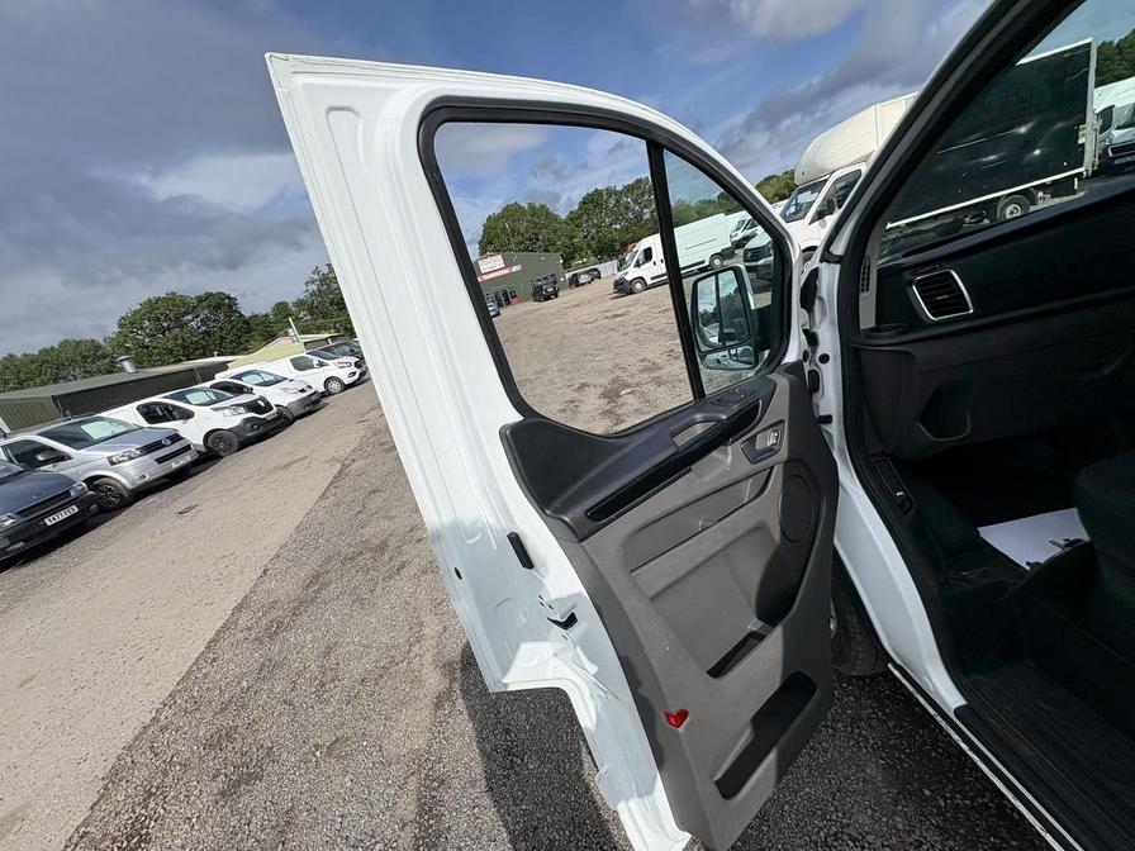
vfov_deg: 85.7
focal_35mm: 14
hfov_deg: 102.1
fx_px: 459
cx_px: 568
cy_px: 426
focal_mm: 2.22
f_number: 2.2
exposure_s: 1/2494
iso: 50
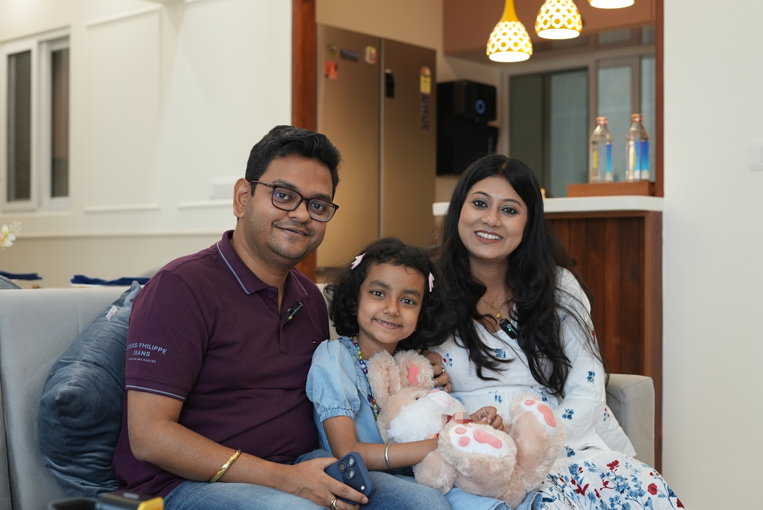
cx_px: 382
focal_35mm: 50
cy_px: 255
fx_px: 1060
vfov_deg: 27.0
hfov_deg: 39.6
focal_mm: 50
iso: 640
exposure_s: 1/160
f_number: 4
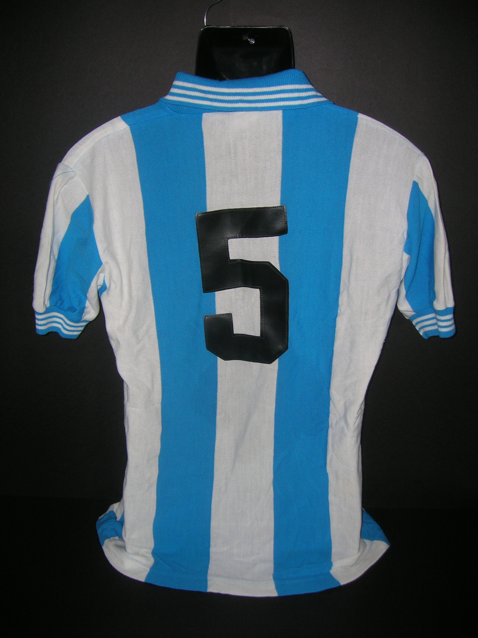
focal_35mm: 34
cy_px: 319
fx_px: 626
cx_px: 239
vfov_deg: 54.0
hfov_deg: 41.8
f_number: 2.9
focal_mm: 5.7
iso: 50
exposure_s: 1/60.1
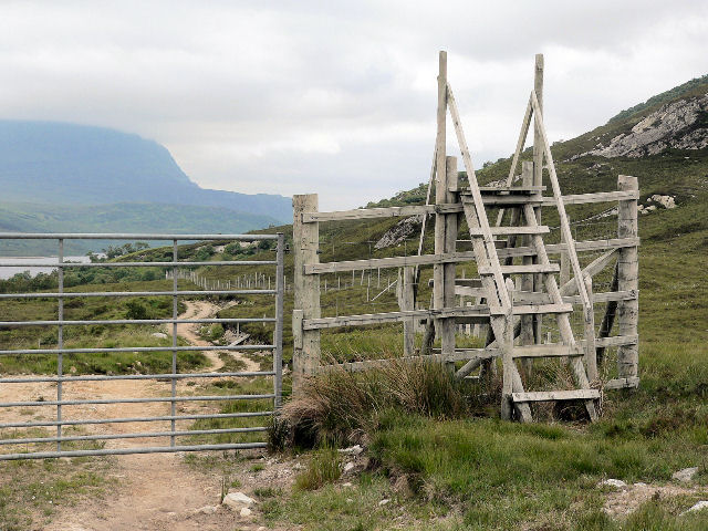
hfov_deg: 25.7
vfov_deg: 19.4
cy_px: 266
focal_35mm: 76
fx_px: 1554
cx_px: 354
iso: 80
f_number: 4
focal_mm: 12.7
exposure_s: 1/400
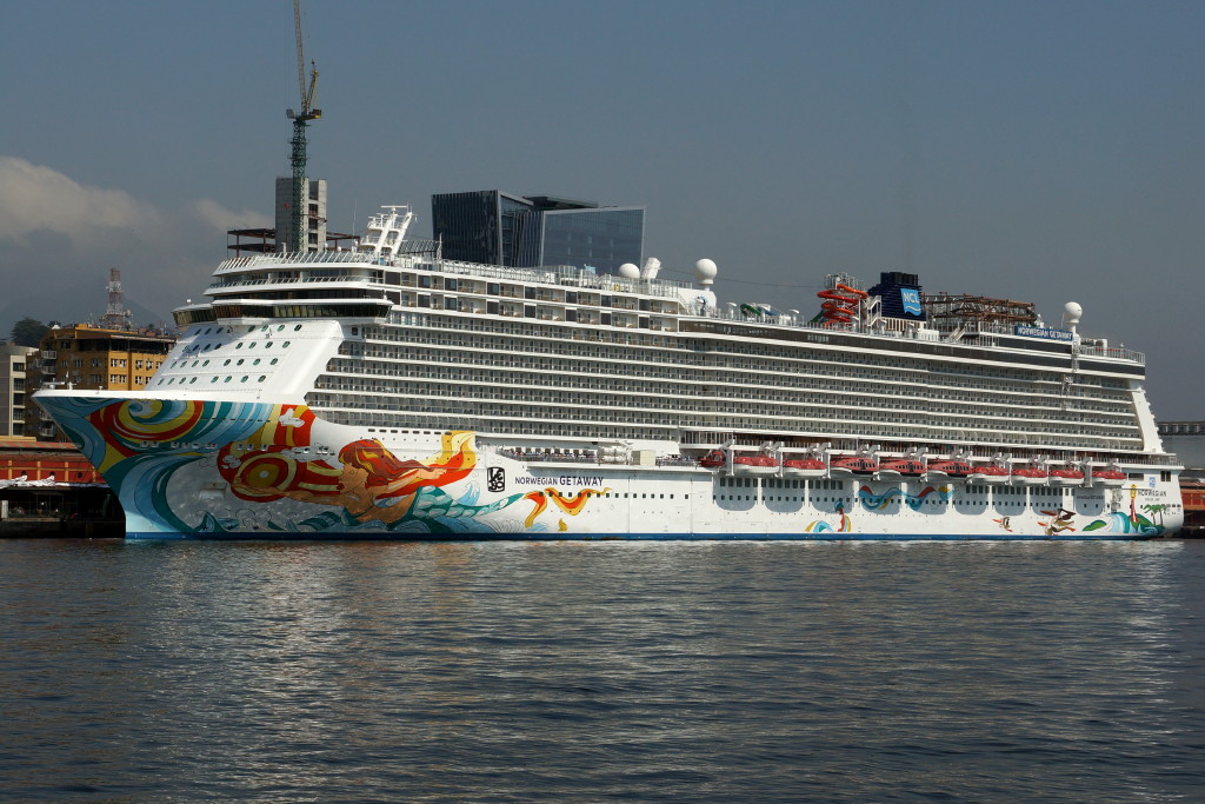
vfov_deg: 20.2
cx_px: 602
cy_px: 402
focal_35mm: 68
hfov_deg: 29.9
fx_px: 2260
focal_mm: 45
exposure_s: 1/1250
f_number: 8
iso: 100
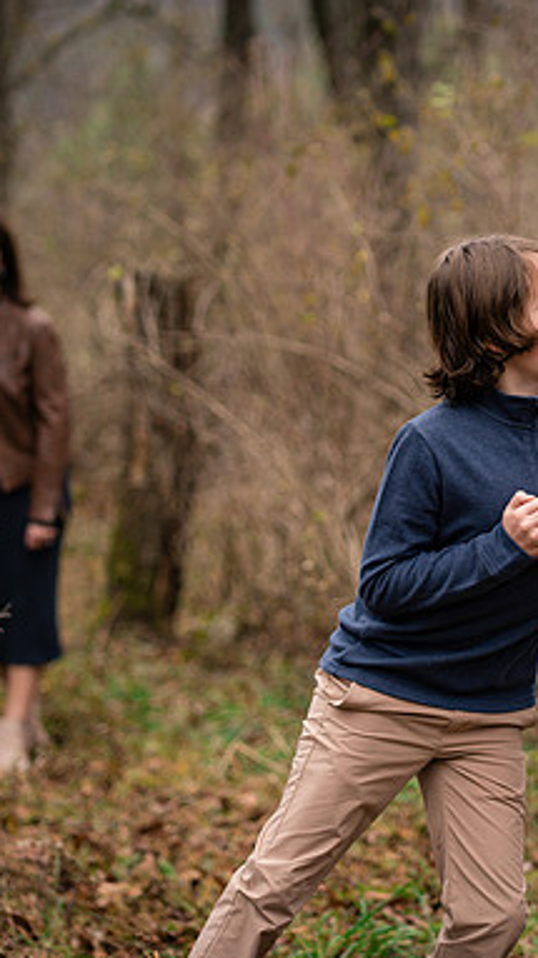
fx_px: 3429
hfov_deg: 9.0
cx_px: 433
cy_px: 479
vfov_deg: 15.9
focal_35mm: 135
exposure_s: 1/800
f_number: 2.2
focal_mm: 85
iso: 320
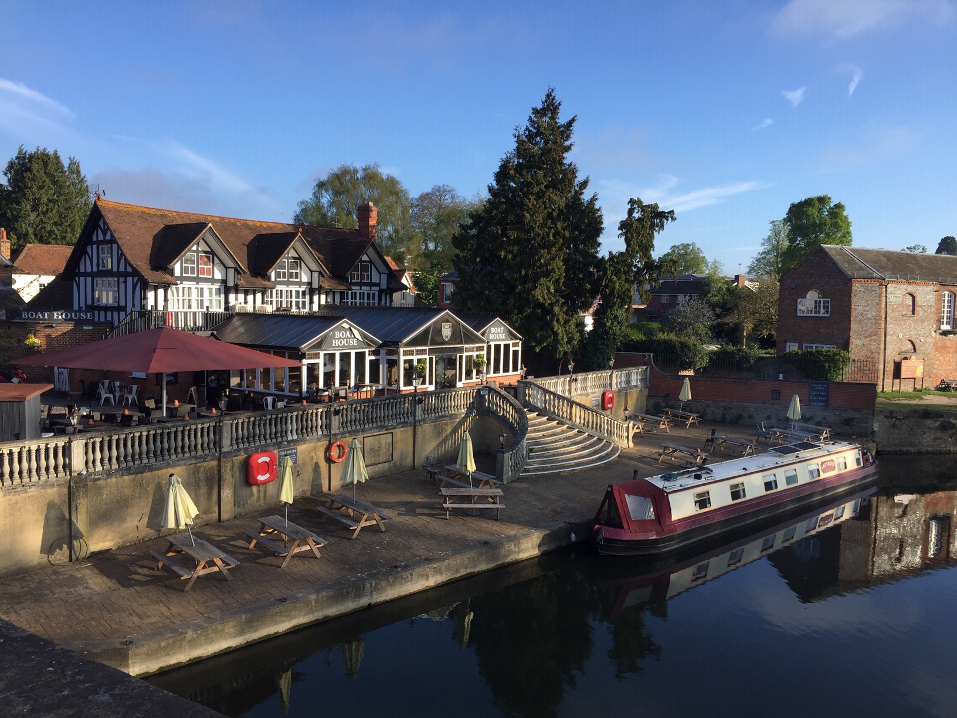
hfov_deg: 61.7
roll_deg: -1.9
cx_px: 478
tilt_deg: -5.0
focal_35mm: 29
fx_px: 802
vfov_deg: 48.2
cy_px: 359
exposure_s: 1/964
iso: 32
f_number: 2.2
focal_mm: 4.15
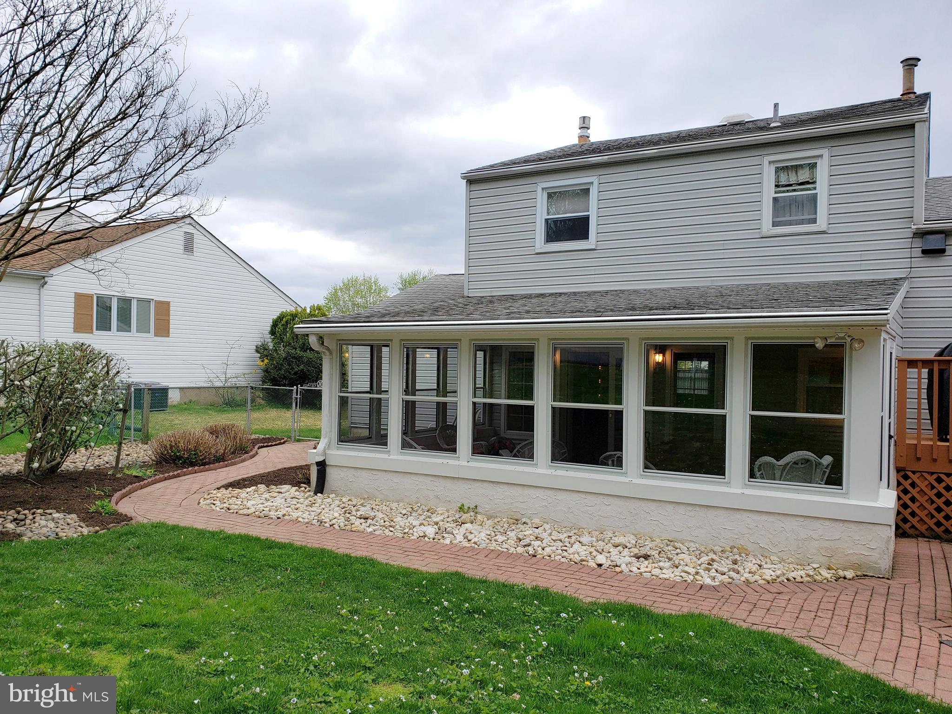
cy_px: 357
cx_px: 476
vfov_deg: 53.1
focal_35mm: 26
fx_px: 715
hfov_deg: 67.3
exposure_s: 1/752
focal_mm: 4.3
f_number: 2.4
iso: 50
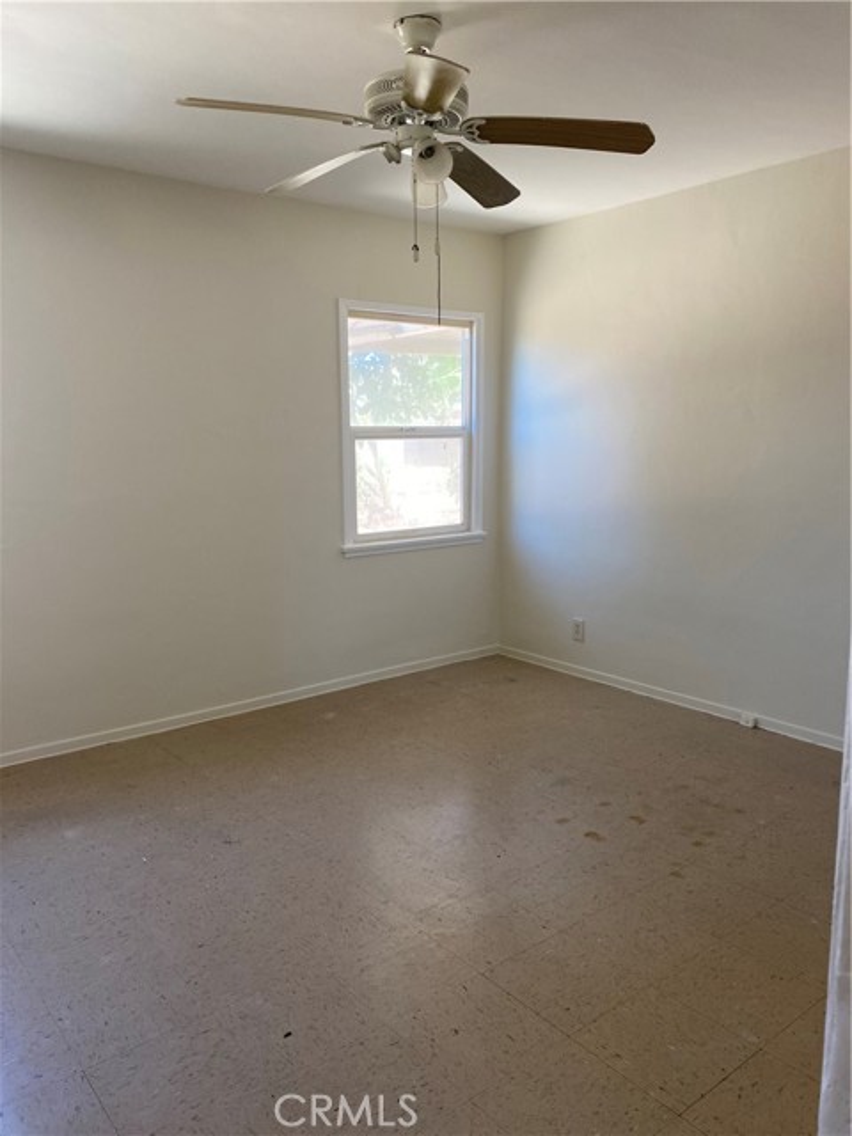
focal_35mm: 26
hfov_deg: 53.1
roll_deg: +1.1
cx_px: 426
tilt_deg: -8.6
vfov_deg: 67.3
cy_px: 568
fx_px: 853
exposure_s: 1/60
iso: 64
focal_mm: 4.25
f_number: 1.8
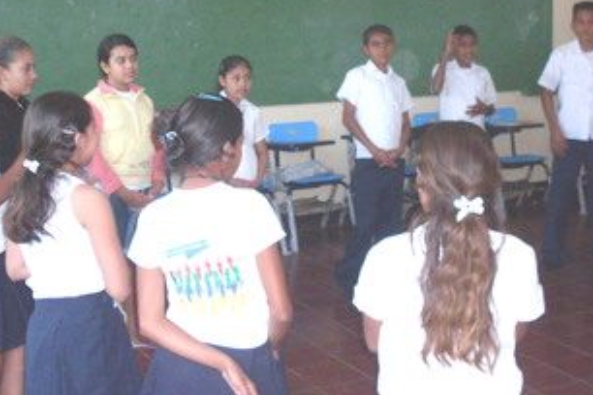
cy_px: 126
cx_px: 335
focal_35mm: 65
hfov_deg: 30.9
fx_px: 1071
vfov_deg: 20.8
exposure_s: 1/45
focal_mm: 6.3
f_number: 2.8
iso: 200
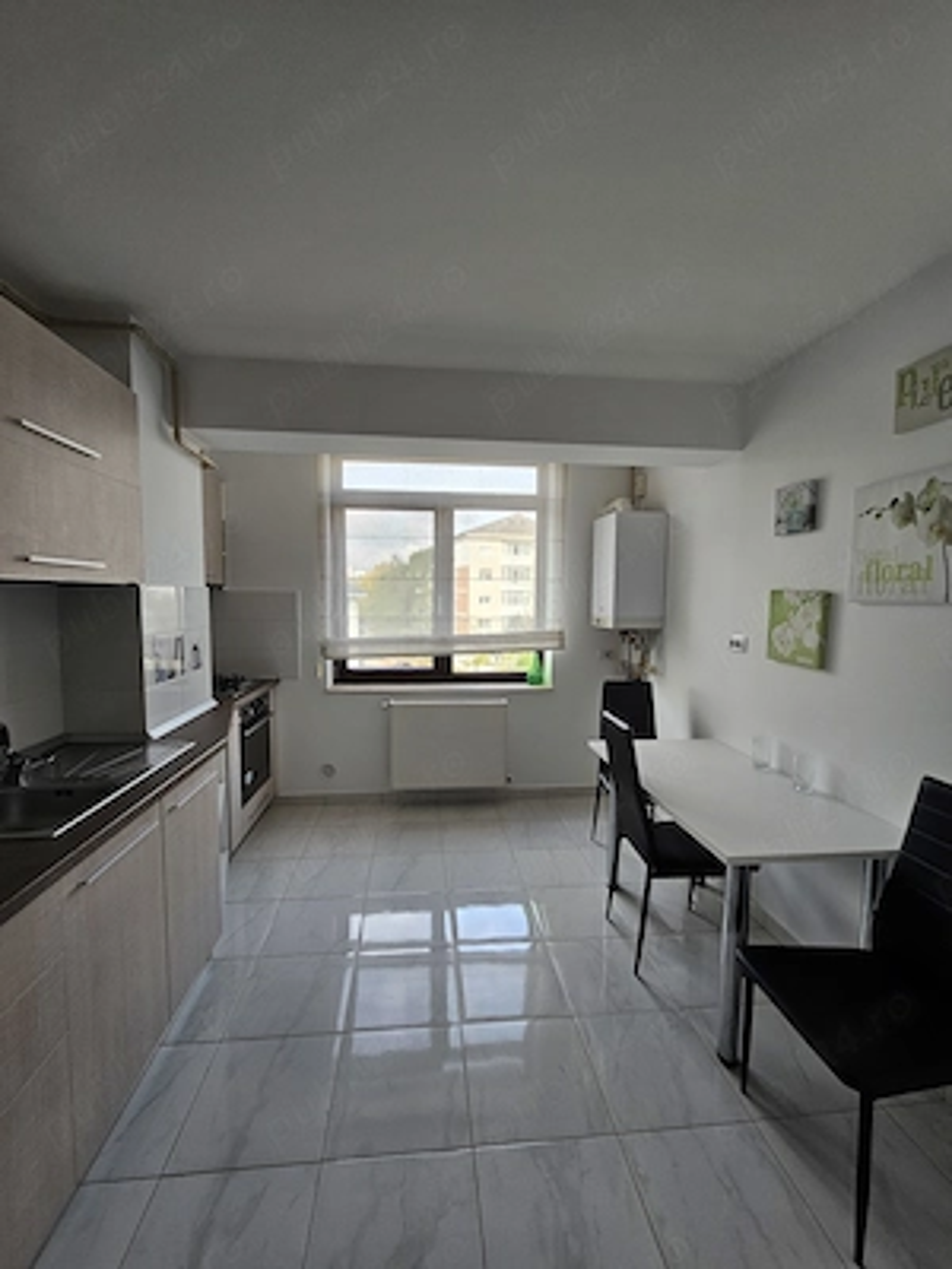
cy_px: 634
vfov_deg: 106.2
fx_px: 477
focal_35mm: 13
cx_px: 476
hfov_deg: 89.9
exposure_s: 1/60
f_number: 2.2
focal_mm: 2.2
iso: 80
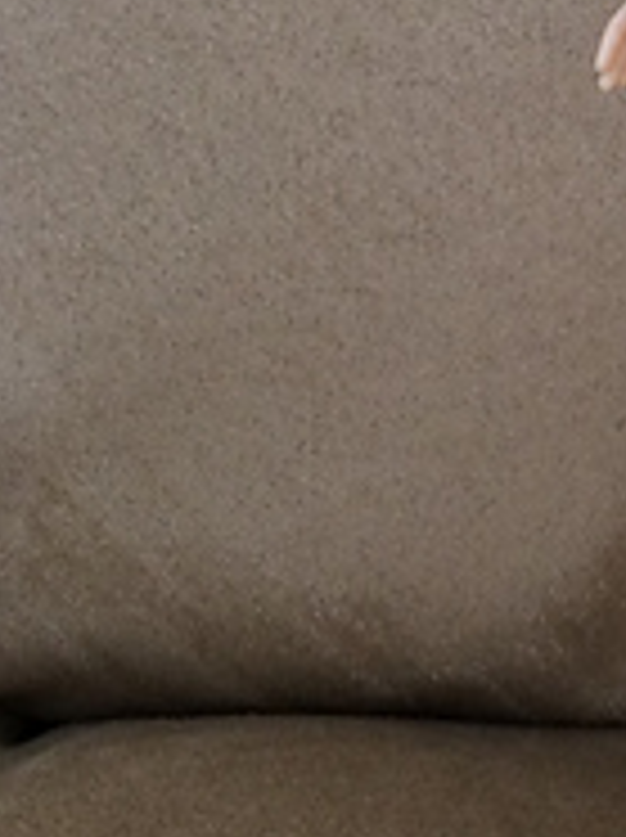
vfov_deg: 19.0
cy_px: -36
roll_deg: -6.0
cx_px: 1027
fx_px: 2417
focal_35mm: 100
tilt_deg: -25.6
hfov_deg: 13.6
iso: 100
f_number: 2.2
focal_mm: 4.15
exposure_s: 1/30
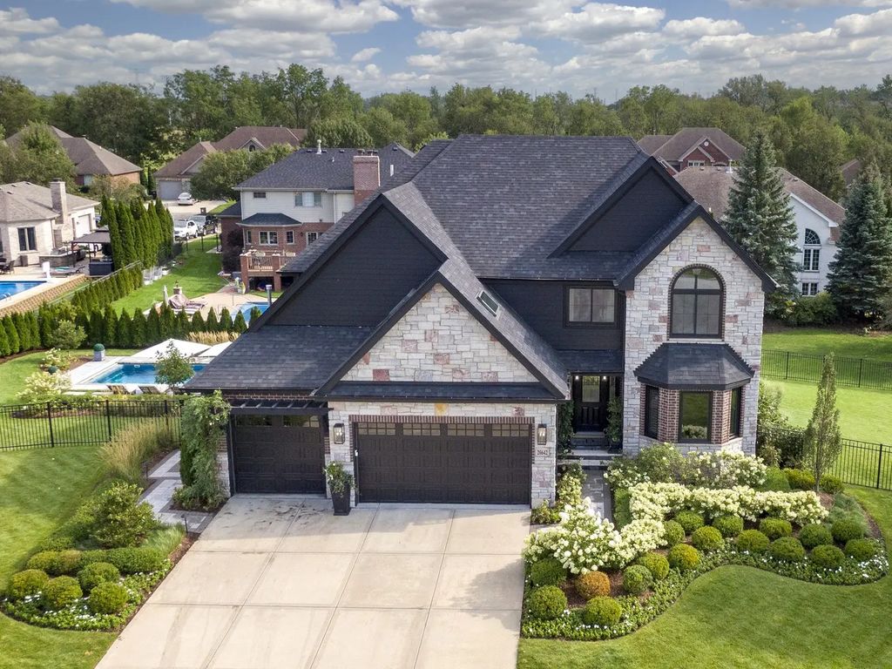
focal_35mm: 30
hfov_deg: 60.0
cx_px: 446
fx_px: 773
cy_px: 334
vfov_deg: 46.8
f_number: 5.5
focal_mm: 5.22
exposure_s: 1/800
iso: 400
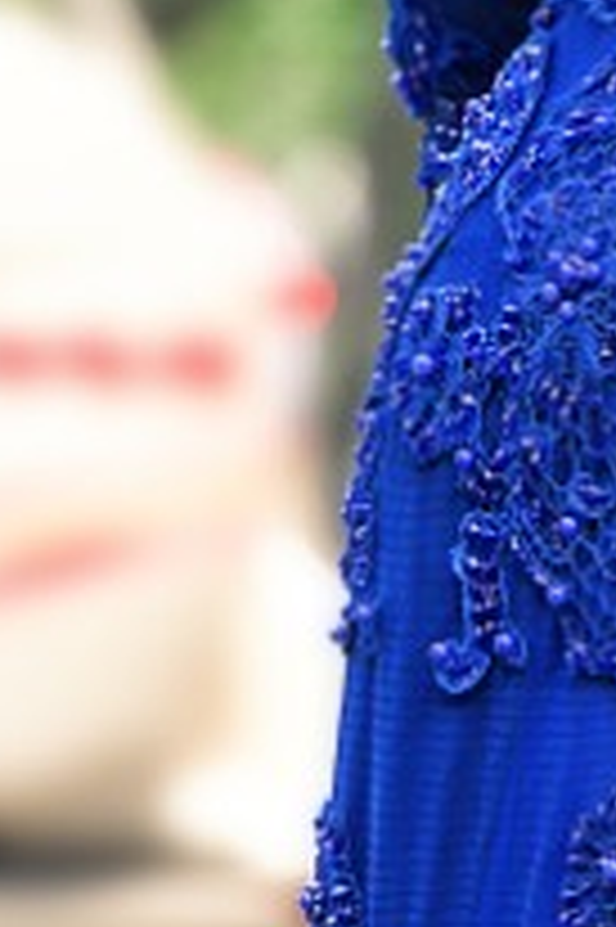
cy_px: -740
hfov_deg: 2.8
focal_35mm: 489
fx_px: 12571
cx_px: 1108
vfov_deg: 4.2
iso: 250
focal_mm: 112
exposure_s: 1/640
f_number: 4
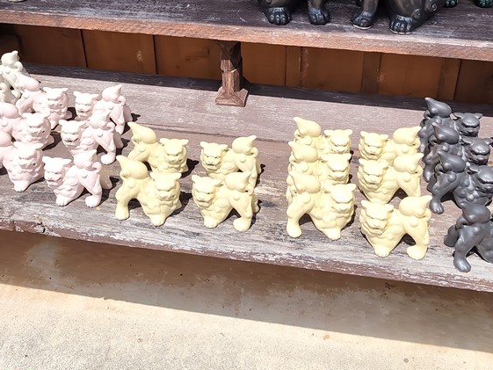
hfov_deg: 44.8
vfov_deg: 33.0
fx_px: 598
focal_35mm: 42
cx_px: 244
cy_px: 55
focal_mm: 6.07
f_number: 1.7
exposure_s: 1/1398
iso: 100
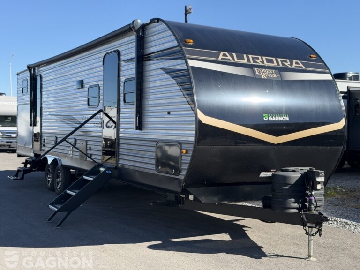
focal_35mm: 48
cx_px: 180
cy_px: 135
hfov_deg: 39.7
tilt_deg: -2.4
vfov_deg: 30.3
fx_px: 499
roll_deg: +0.9
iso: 80
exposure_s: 1/2976
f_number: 1.78
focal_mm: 6.76
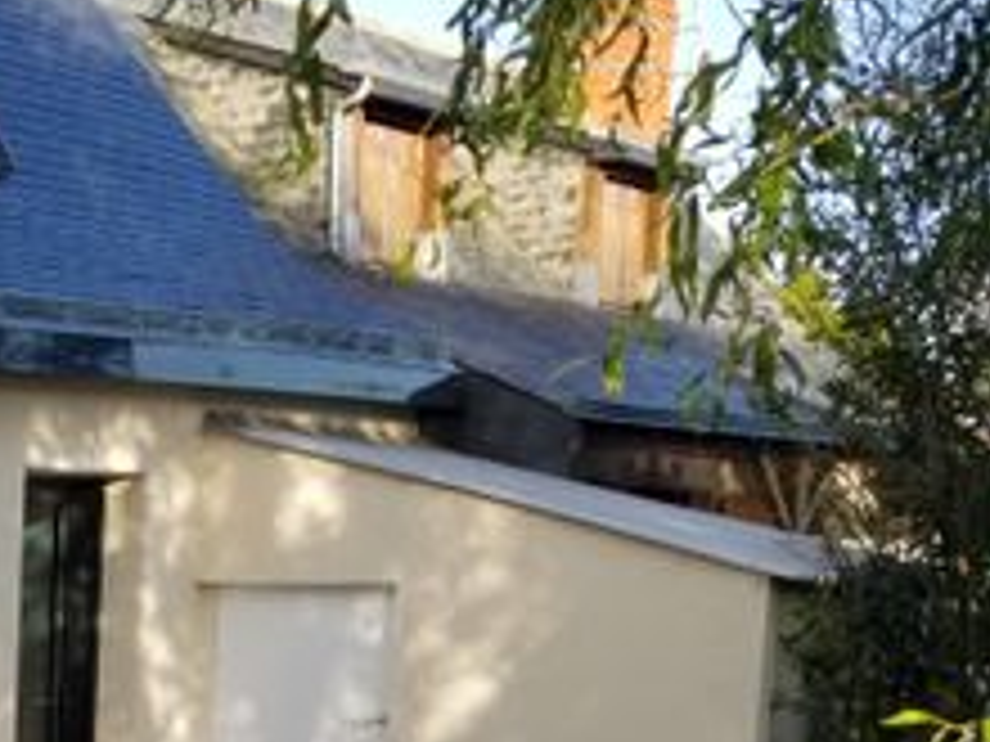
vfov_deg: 19.6
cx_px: -356
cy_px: 868
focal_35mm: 71
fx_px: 2031
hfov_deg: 23.6
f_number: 1.7
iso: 50
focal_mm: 4.25
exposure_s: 1/491
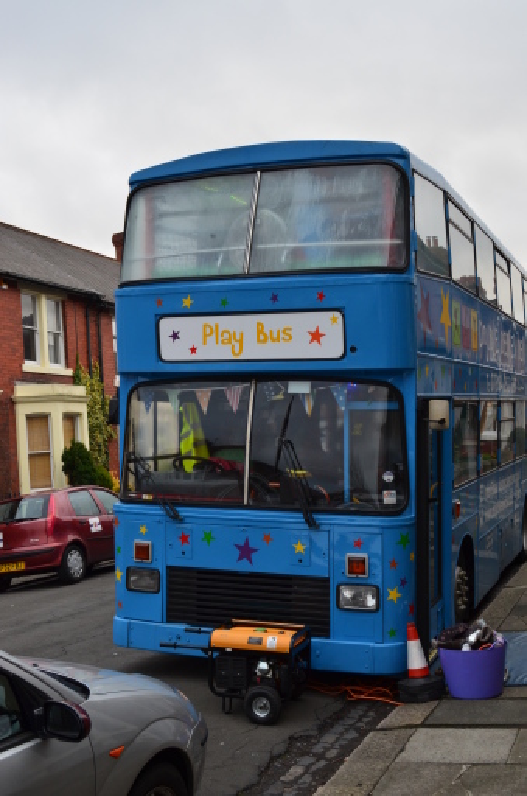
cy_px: 398
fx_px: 927
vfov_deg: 46.5
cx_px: 264
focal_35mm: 42
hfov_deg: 31.7
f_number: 8
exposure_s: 1/60
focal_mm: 28
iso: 400
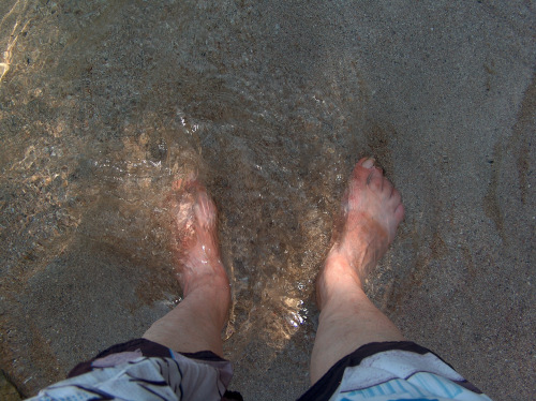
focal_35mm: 37
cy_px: 200
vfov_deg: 38.6
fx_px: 572
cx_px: 268
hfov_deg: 50.2
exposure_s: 1/202
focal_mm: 7.6
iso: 100
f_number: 4
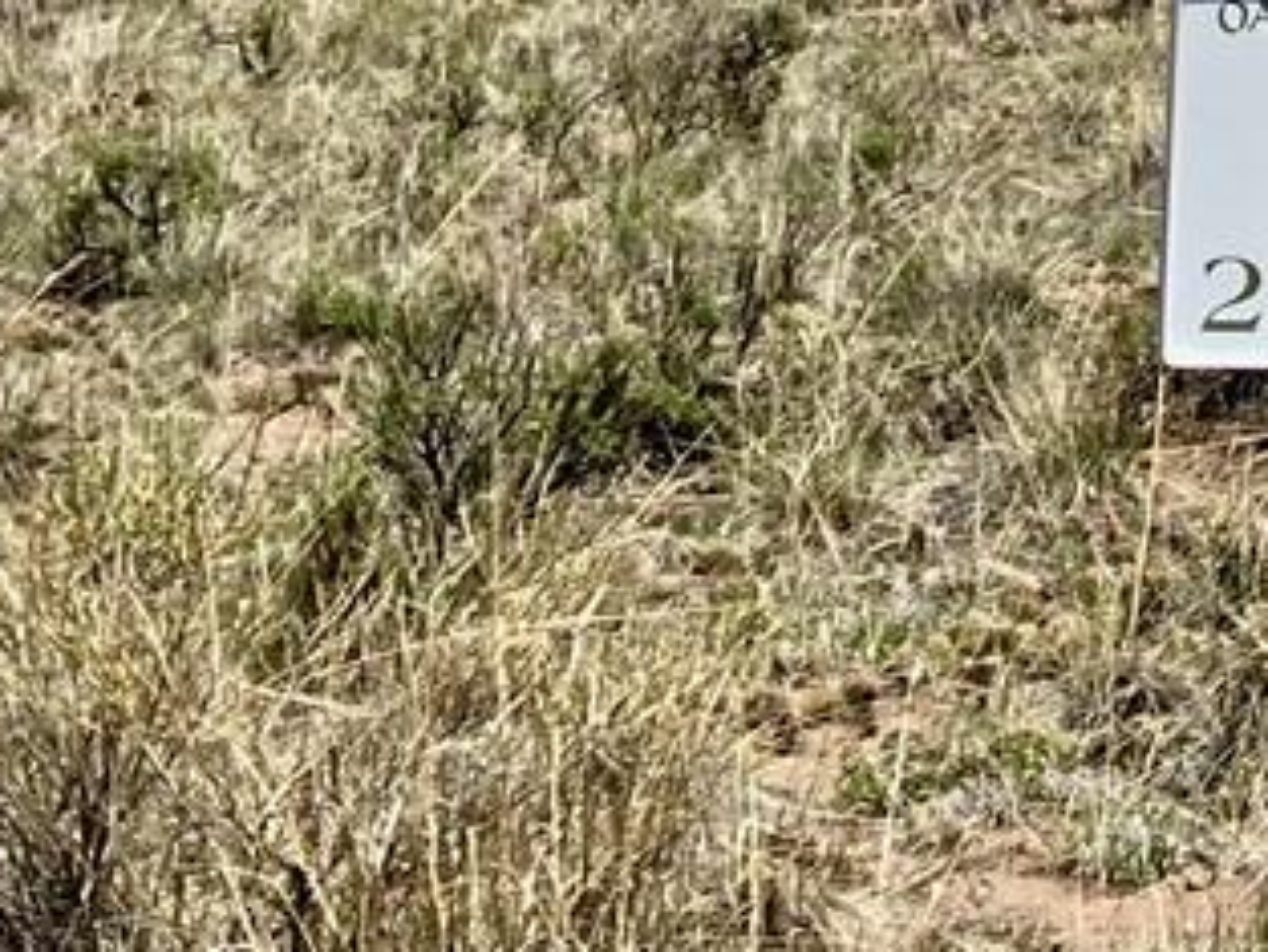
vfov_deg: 9.9
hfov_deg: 13.4
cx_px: 1560
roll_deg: -0.3
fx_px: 5240
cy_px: -681
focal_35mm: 143
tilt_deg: +3.7
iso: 32
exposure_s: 1/2000
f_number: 1.8
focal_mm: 3.99
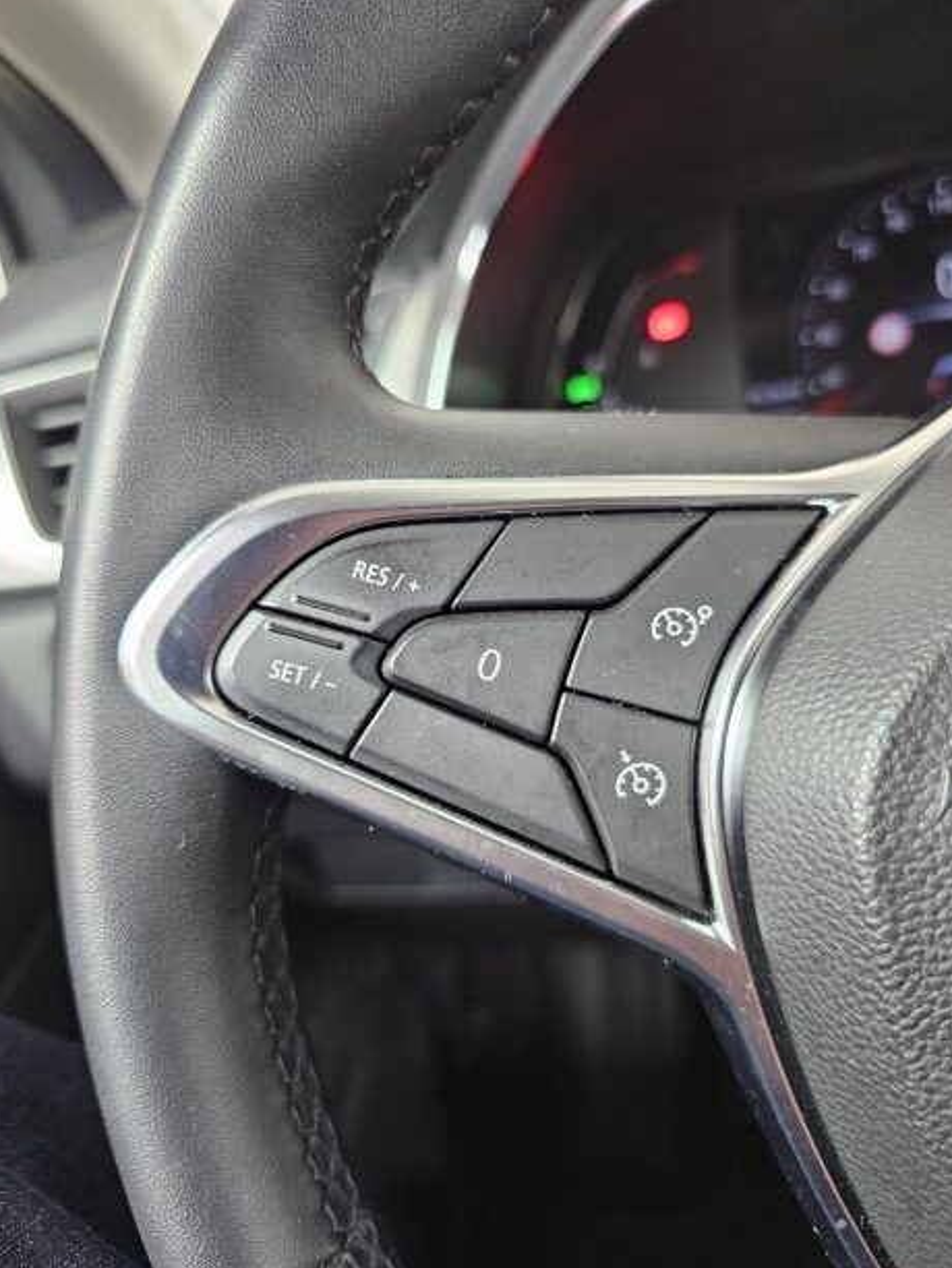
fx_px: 880
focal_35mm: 24
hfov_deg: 56.8
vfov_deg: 71.6
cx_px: 480
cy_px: 643
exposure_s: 1/50
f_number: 1.7
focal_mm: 6.3
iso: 500
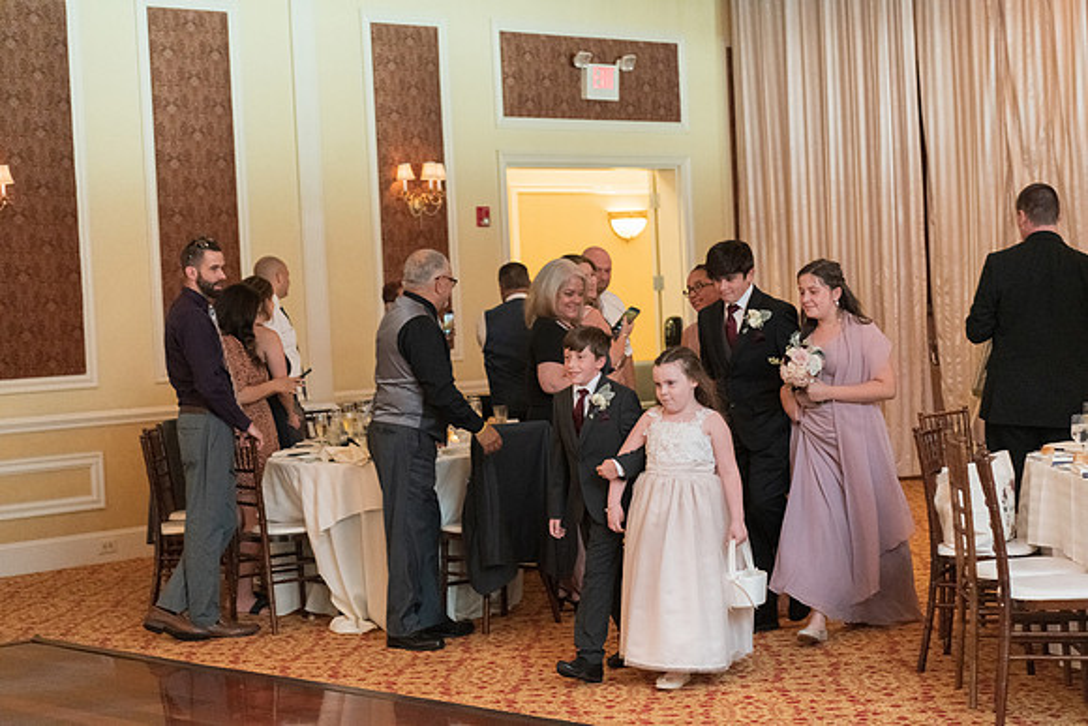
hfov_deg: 28.8
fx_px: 2116
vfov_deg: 19.5
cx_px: 544
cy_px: 363
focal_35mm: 70
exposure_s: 1/125
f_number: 2.8
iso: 3600
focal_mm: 70
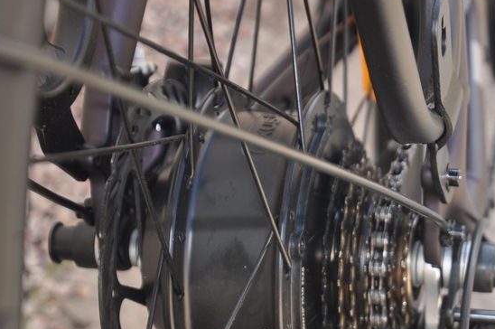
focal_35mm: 104
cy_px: 261
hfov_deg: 19.3
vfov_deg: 13.1
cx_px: 449
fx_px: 1428
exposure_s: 1/200
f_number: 4.5
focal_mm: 38
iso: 220
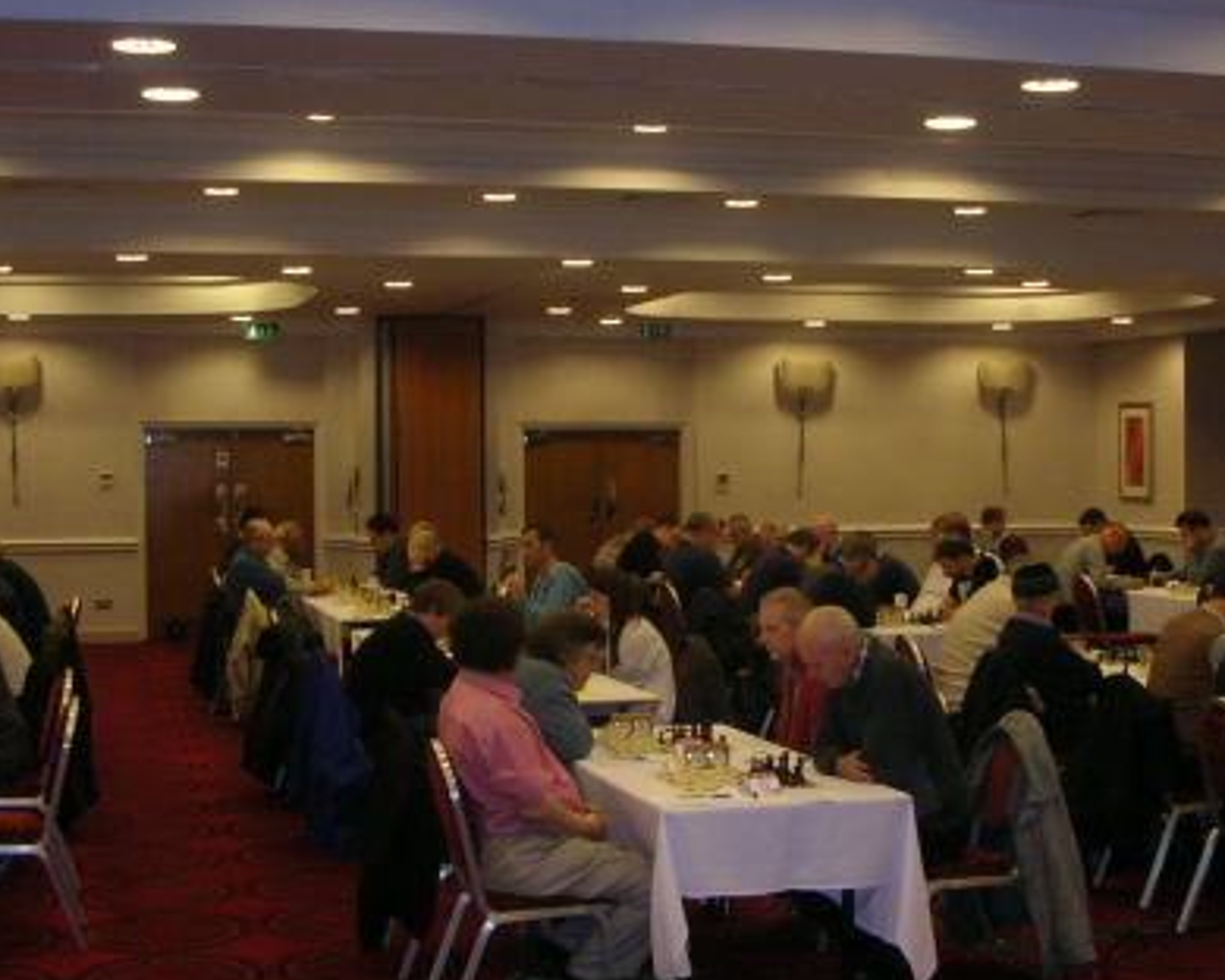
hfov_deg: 33.6
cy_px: 462
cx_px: 641
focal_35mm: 56
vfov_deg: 27.1
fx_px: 2030
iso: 136
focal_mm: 5.8
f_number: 3
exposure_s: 1/60.1
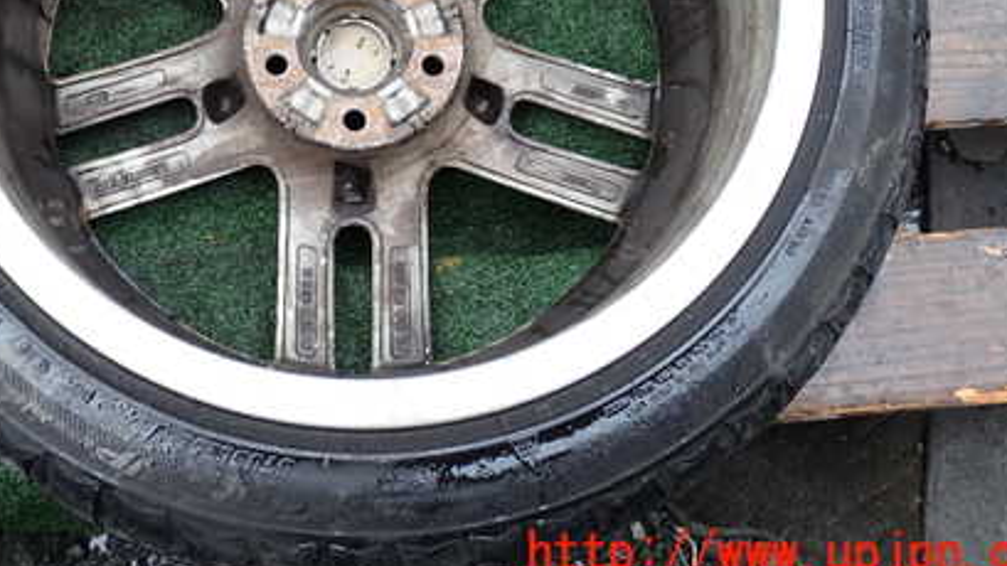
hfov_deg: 42.4
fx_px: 1282
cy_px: 32
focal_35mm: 48
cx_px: 345
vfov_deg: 24.1
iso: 100
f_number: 3.2
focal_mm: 5.4
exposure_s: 1/100
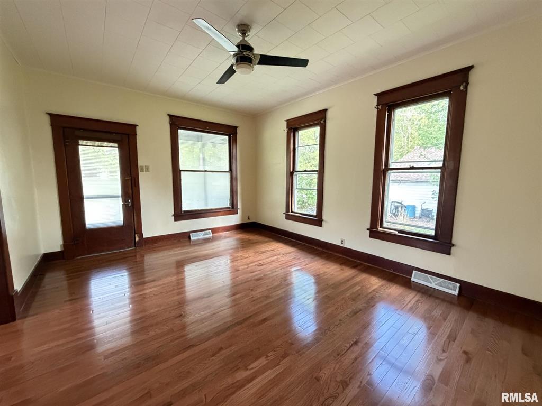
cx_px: 271
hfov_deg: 102.1
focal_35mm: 14
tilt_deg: -7.3
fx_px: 219
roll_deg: -1.1
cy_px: 203
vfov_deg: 85.7
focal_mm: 2.22
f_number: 2.2
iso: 640
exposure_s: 1/60
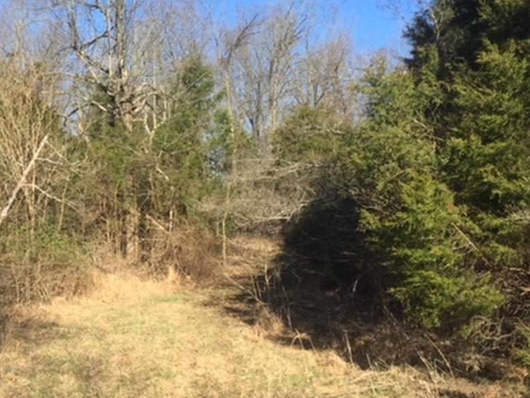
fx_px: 689
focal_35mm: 45
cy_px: 191
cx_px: 174
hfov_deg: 41.5
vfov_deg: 32.2
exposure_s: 1/942
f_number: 2.2
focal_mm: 4.15
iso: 32
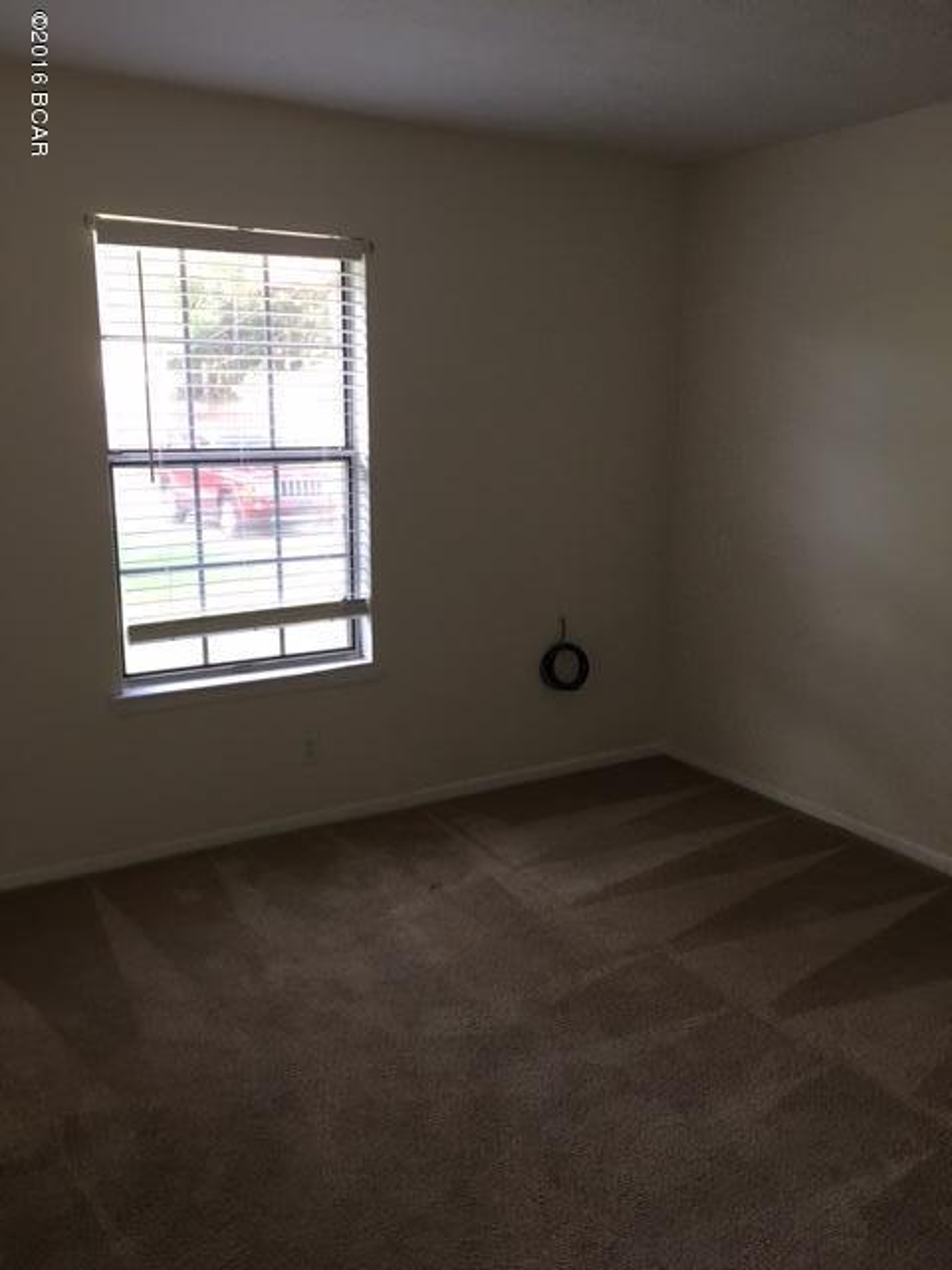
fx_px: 1063
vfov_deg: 61.7
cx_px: 476
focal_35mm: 29
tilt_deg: -11.1
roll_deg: -1.4
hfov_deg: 48.2
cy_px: 635
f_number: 2.2
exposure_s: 1/30
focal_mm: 4.15
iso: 40
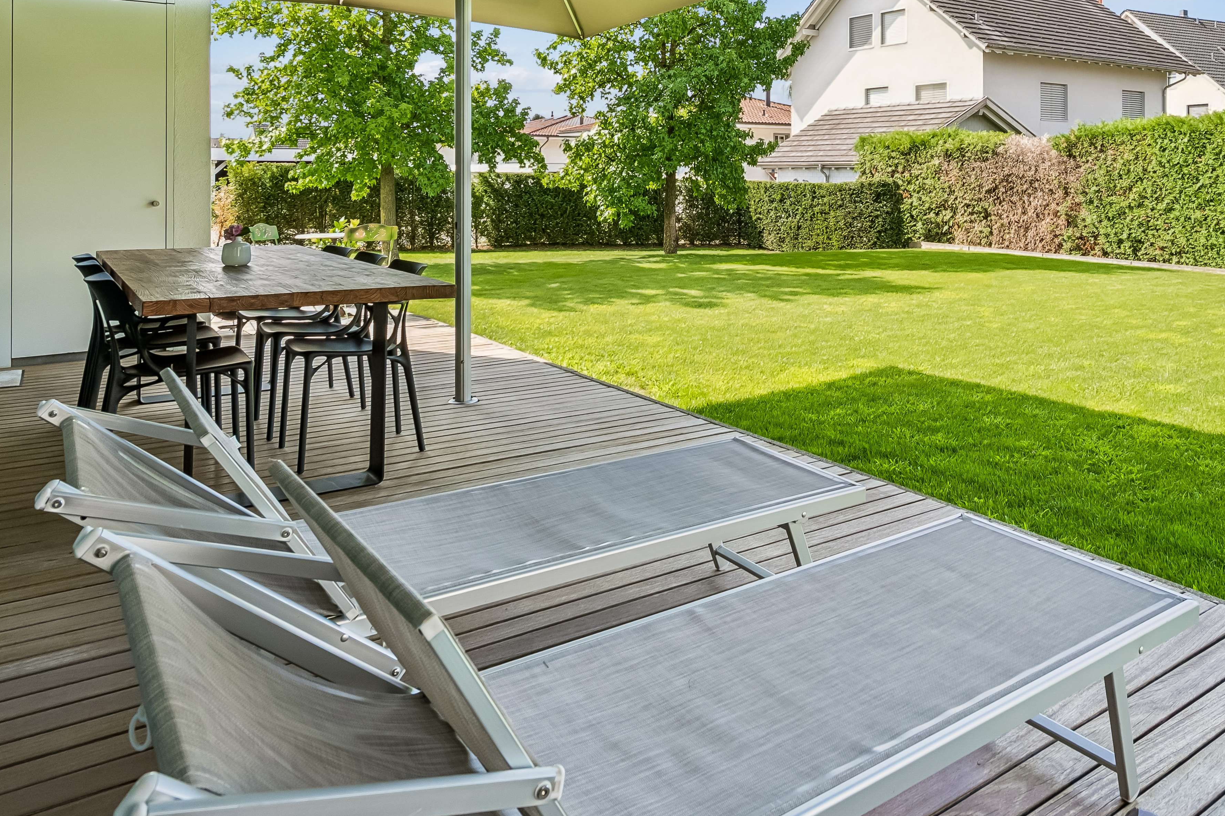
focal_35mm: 27
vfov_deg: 45.6
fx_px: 919
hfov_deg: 66.0
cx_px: 794
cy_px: 168
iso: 250
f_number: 9
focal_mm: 16
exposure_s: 1/50
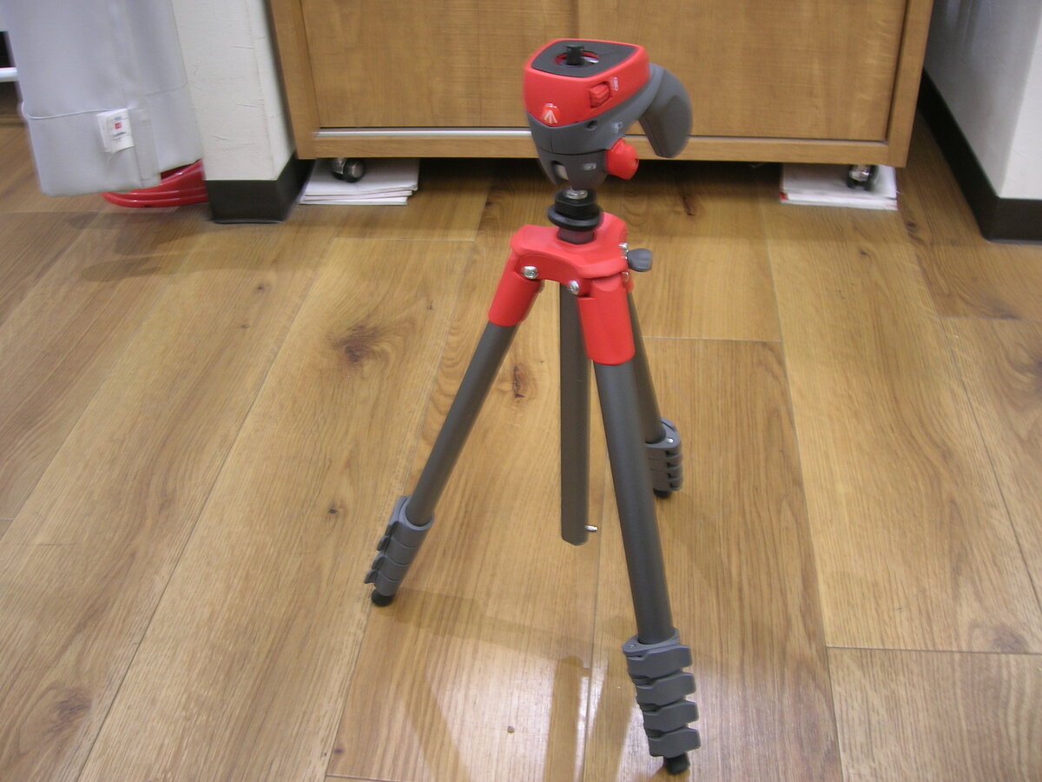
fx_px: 1023
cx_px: 521
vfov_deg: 41.8
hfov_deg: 54.0
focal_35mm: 34
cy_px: 391
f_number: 2.9
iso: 50
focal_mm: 5.7
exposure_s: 1/11.8
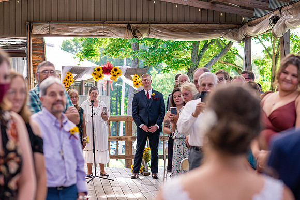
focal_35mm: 89
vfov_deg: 15.4
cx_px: 150
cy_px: 100
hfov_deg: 22.9
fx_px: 741
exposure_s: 1/400
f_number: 3.2
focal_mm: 85
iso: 400
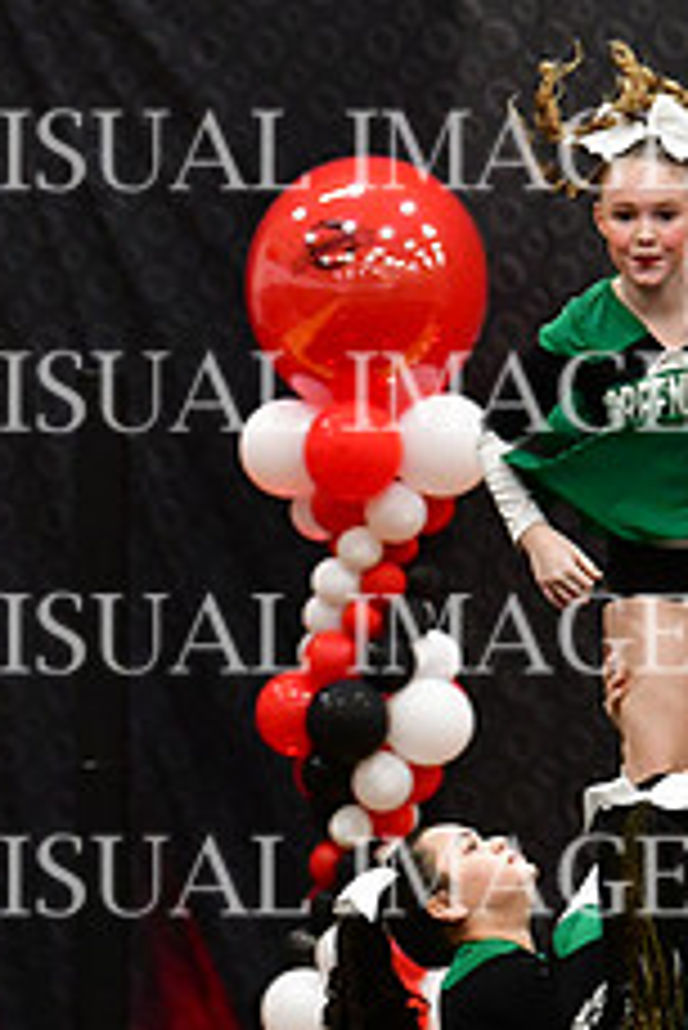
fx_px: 13280
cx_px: 699
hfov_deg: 3.0
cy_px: 513
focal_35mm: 464
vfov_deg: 4.4
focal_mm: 122
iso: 4000
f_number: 3.5
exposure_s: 1/500
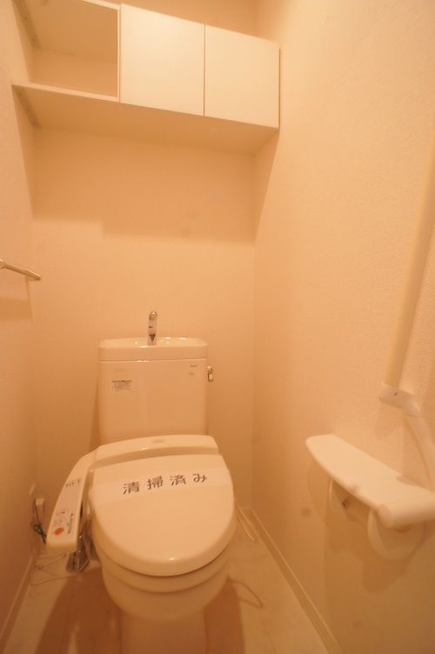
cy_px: 327
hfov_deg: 53.0
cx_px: 218
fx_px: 436
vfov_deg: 73.8
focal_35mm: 24
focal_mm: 16
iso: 400
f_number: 8
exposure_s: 1/2.5
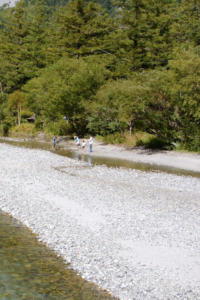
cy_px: 177
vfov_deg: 24.4
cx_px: -67
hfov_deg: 15.6
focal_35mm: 83
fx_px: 691
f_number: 8
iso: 200
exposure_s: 1/200
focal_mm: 20
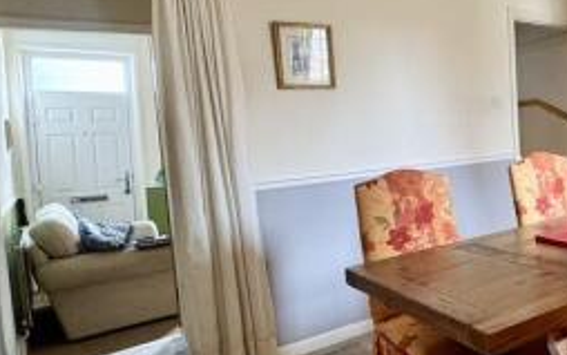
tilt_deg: -3.7
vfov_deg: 37.2
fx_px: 526
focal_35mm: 34
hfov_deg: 45.9
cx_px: 588
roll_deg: +5.5
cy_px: 151
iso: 320
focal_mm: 2.22
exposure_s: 1/74
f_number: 2.2
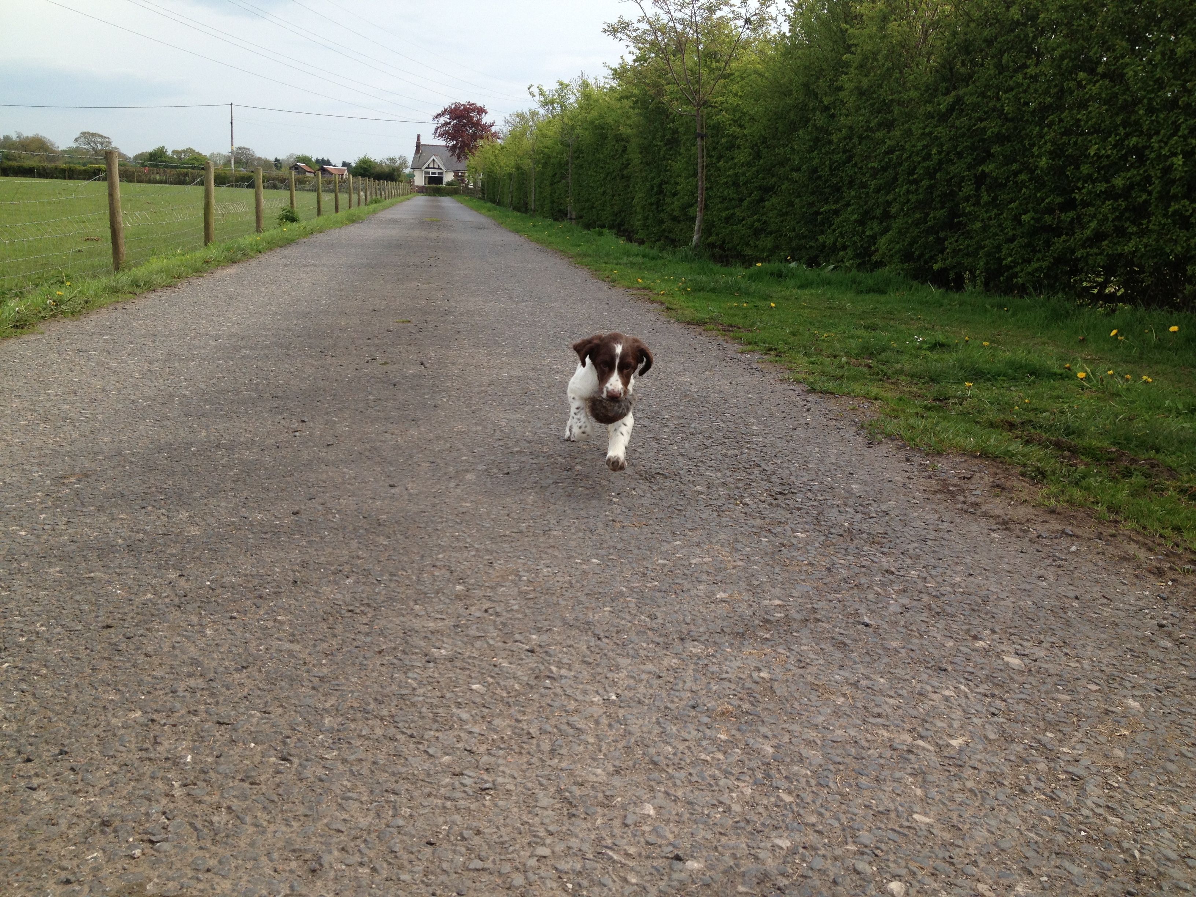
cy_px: 448
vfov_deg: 40.7
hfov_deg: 52.6
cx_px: 598
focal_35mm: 35
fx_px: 1209
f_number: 2.4
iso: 50
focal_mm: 4.28
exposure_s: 1/824
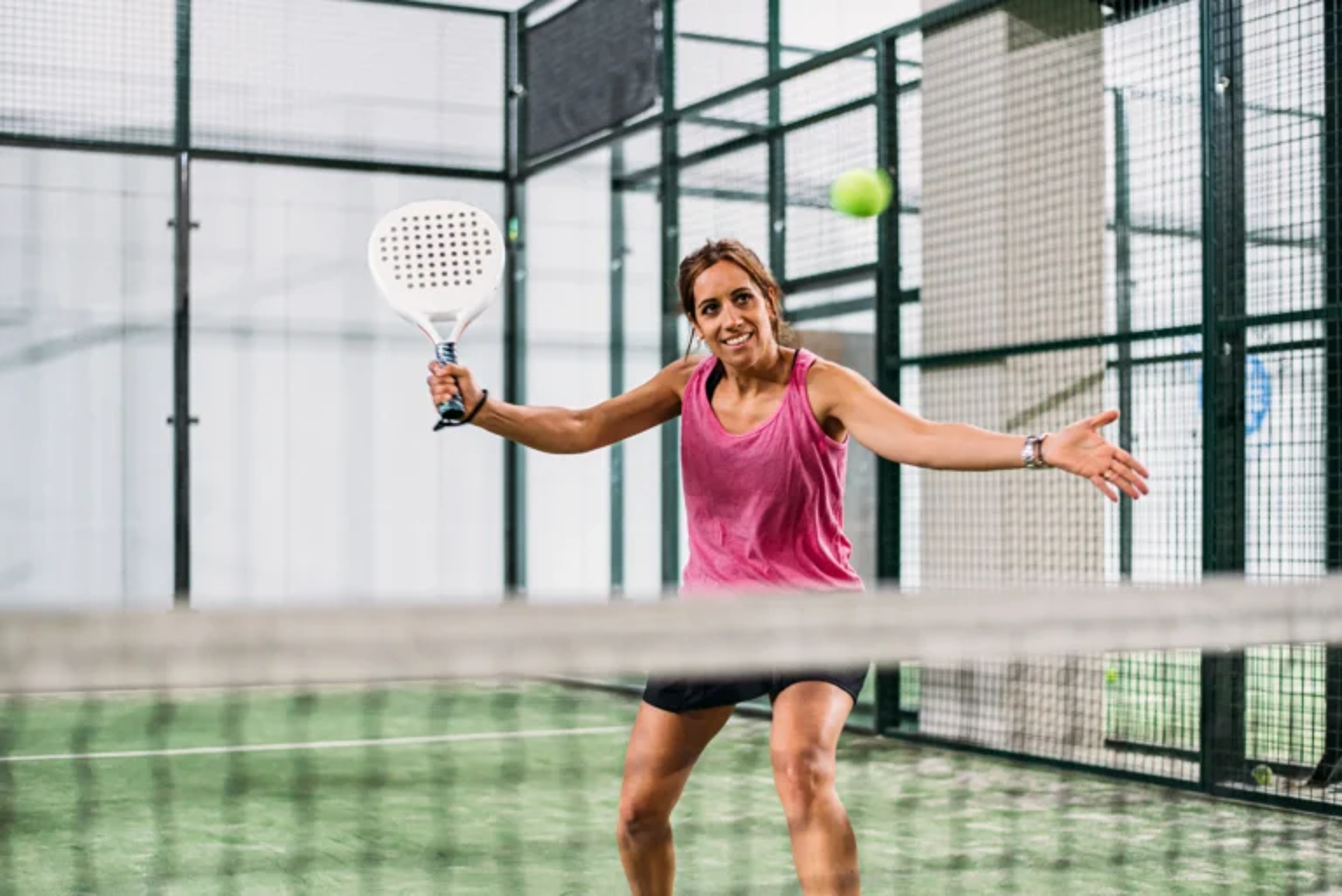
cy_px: 448
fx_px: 1865
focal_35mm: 50
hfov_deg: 39.6
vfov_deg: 27.0
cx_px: 671
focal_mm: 50
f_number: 2
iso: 1000
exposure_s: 1/320
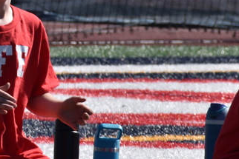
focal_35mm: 1430
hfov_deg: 1.4
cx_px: -79
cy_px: 6
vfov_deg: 1.0
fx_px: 9497
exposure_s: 1/160
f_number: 13
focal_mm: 300
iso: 100
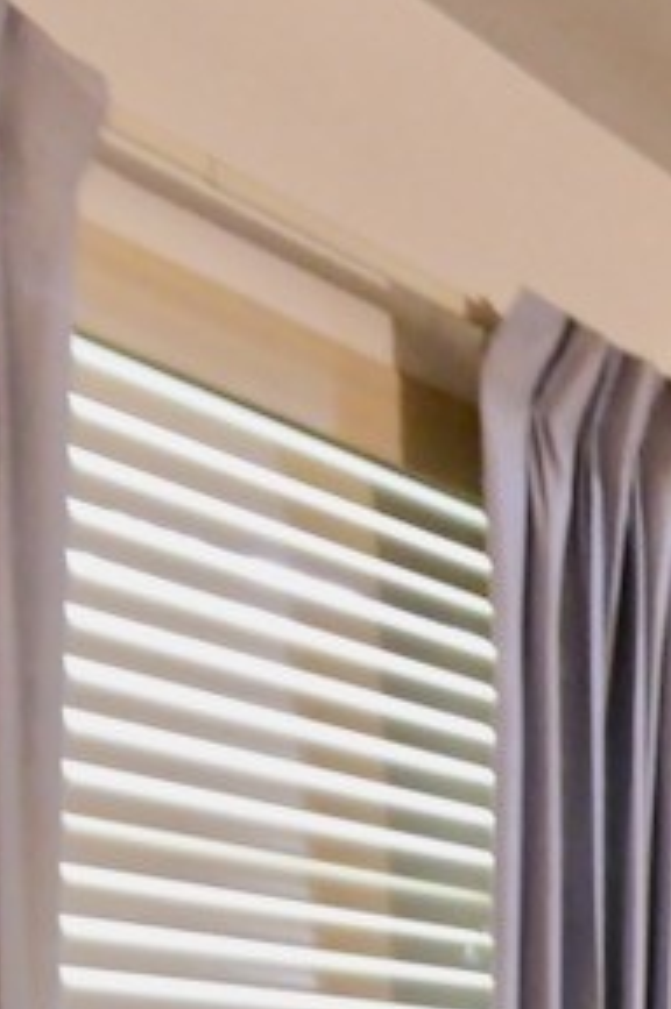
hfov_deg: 16.0
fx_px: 1990
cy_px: 1281
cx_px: 1234
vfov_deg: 25.0
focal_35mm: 71
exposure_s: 1/15
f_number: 7.1
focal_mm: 11
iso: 5000
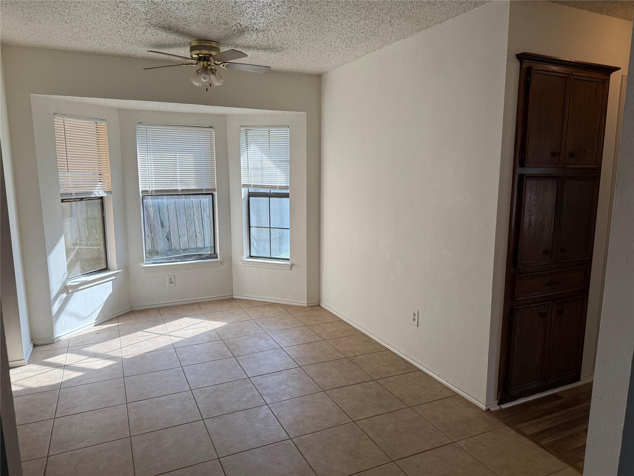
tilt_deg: -8.6
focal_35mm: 24
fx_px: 440
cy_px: 238
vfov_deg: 56.8
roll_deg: -0.6
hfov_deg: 71.6
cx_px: 317
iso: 100
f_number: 1.78
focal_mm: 6.76
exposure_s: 1/677
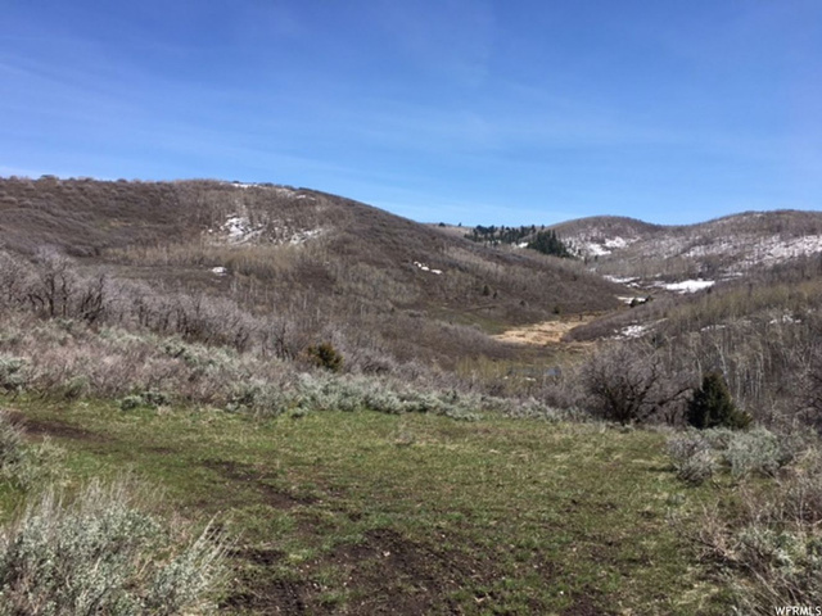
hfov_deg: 61.7
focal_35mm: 29
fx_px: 689
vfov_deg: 48.2
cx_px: 411
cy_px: 308
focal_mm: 4.15
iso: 25
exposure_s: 1/1508
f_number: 2.2
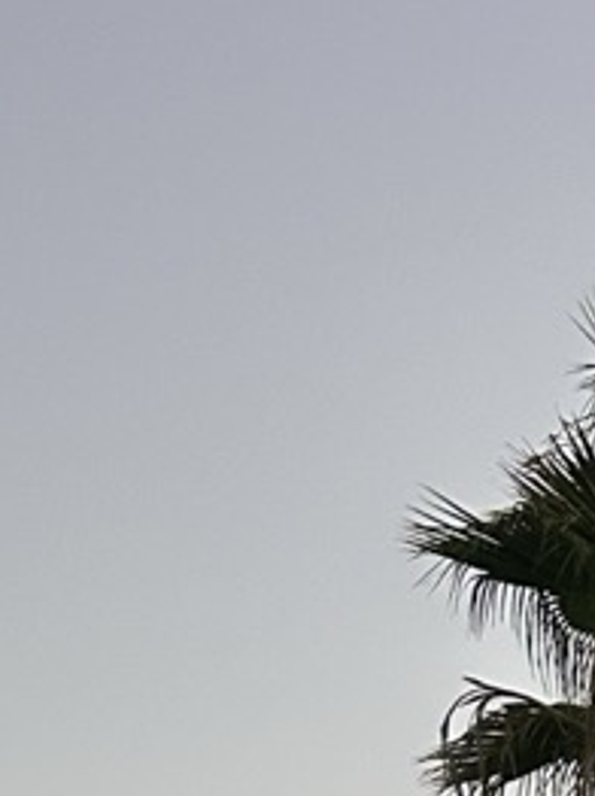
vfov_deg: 13.8
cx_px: 607
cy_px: 1793
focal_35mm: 110
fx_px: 2525
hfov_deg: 13.2
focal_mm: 6.86
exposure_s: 1/60
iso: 400
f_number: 1.78
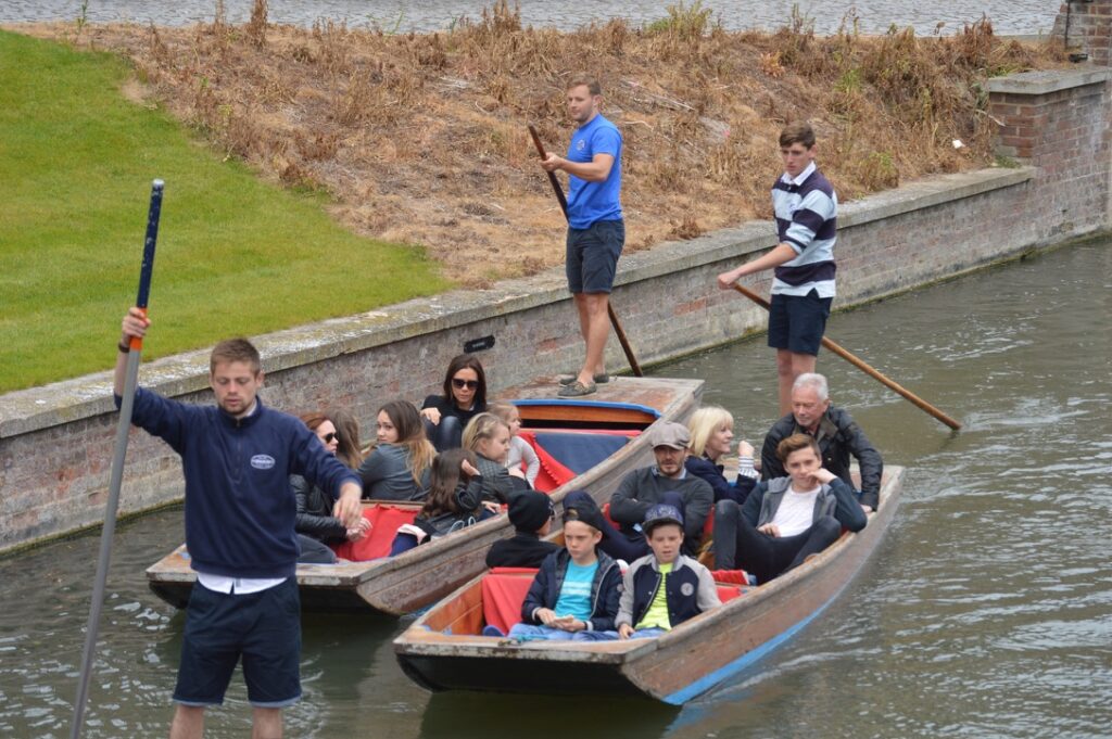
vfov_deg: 8.7
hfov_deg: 13.1
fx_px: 4861
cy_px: 370
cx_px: 556
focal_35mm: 158
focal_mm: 105
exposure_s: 1/500
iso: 320
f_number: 5.6
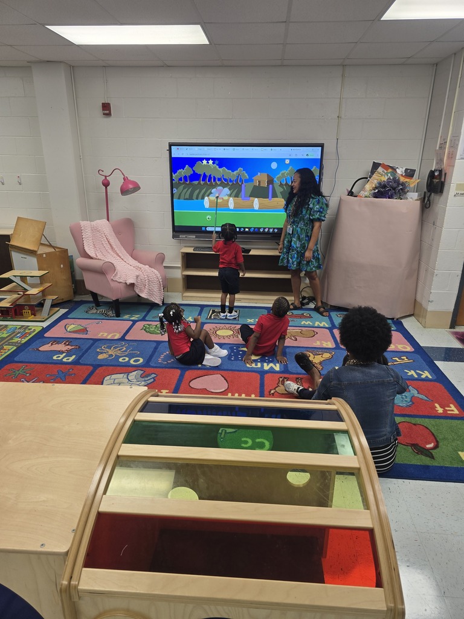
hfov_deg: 58.9
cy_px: 310
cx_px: 232
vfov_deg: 73.9
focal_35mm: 23
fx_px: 411
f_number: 1.7
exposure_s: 1/120
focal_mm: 6.3
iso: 64
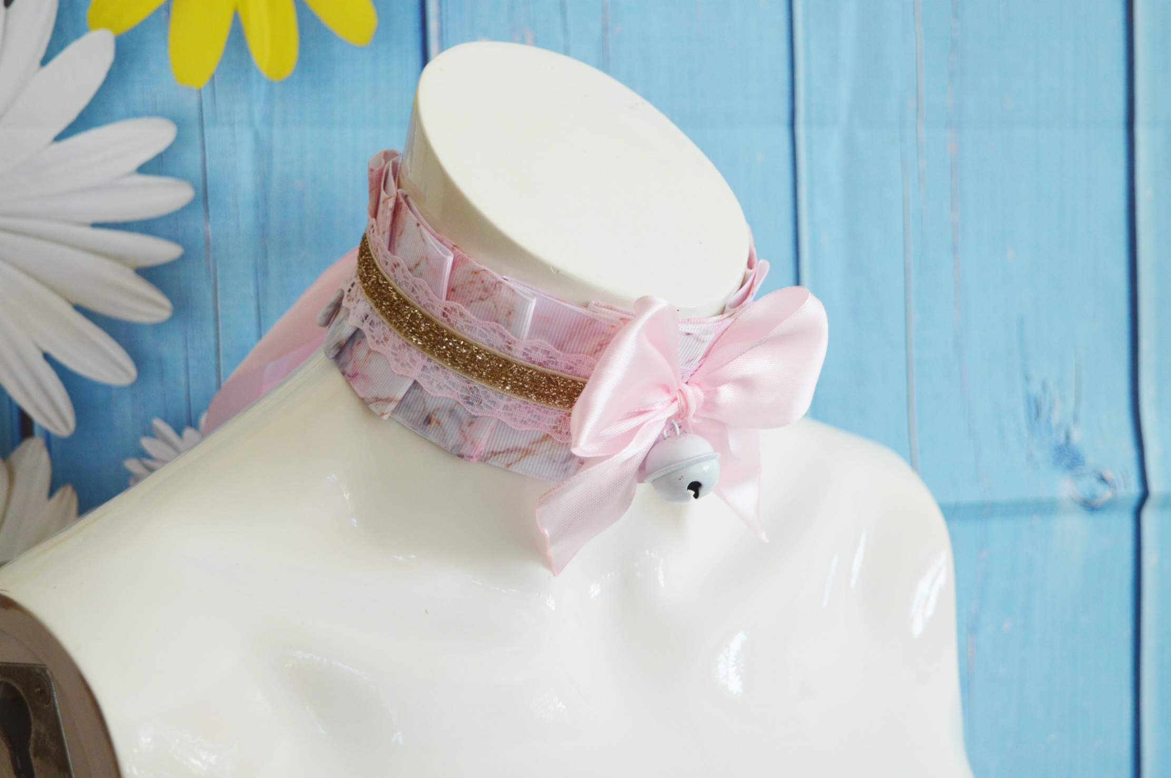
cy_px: 389
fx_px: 1950
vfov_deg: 22.6
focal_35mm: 60
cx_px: 586
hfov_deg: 33.4
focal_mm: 40
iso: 400
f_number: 4.8
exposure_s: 1/100
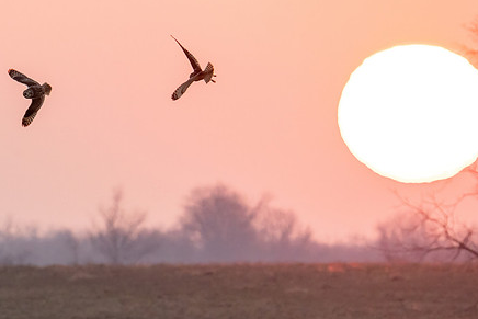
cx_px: 203
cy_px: 164
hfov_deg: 1.7
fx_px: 15885
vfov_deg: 1.2
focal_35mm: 1196
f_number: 8
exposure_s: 1/1250
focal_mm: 600
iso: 6400
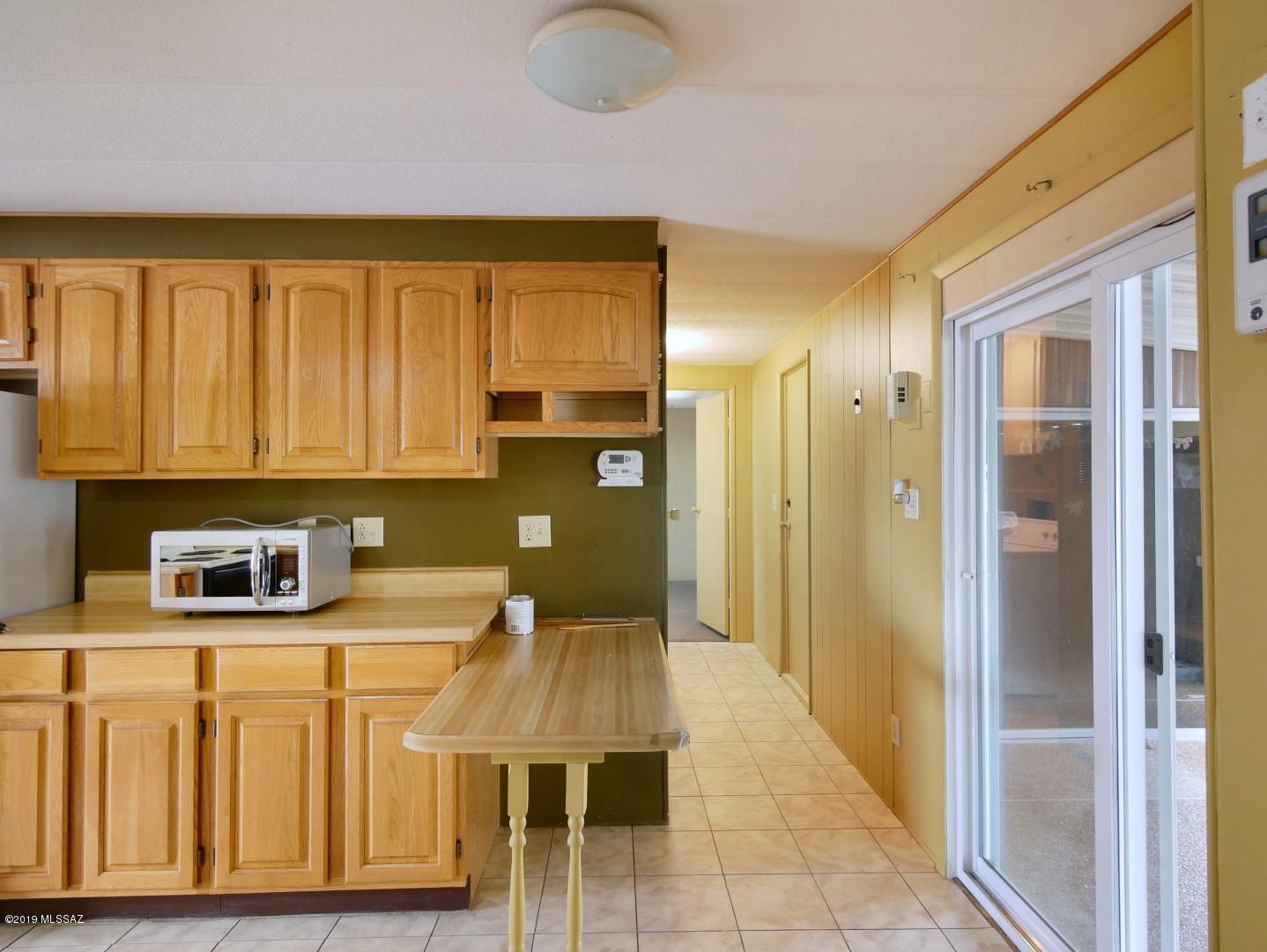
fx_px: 732
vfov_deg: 66.0
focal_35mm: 20
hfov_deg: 81.7
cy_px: 476
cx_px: 634
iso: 200
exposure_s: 1/1.6
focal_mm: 10
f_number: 6.3
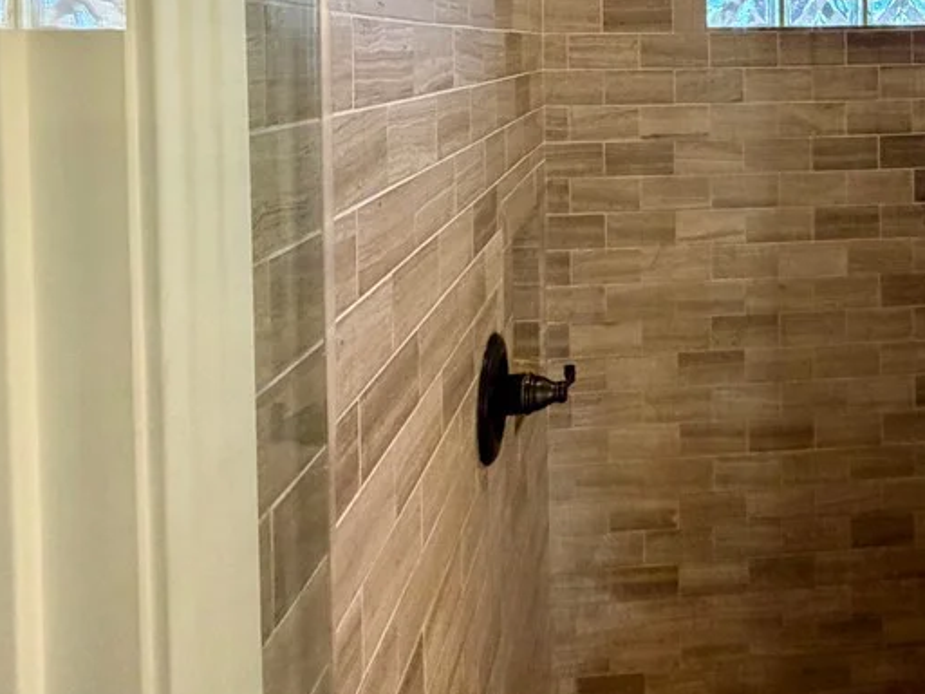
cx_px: 733
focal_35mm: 28
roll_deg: +0.9
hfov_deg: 58.8
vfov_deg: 44.7
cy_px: 56
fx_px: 748
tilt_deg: -2.7
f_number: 2.2
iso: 320
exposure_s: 1/60
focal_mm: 2.22
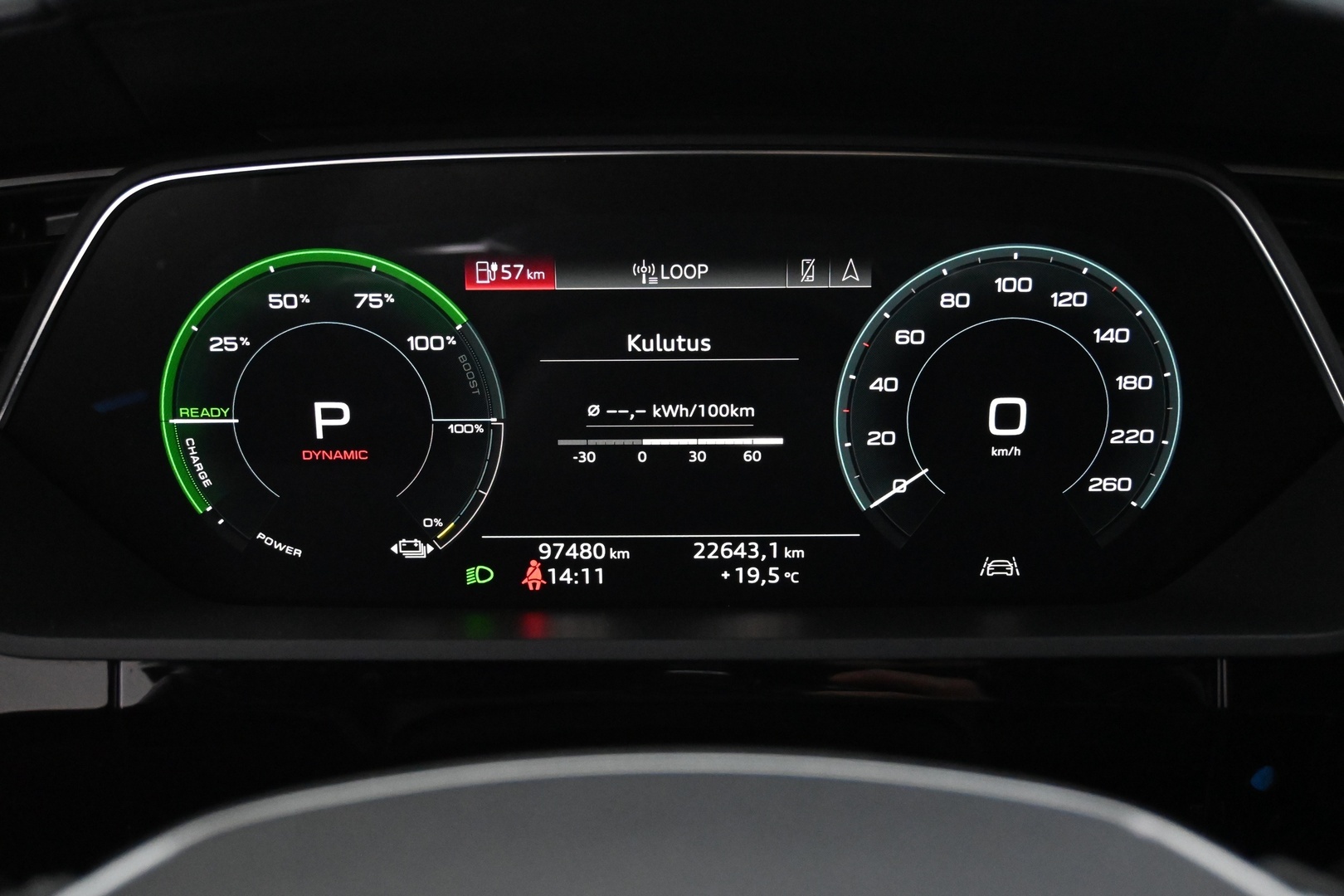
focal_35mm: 41
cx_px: 672
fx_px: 1540
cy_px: 448
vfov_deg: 32.4
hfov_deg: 47.2
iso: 7200
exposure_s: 1/40
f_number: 4.5
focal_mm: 27.5
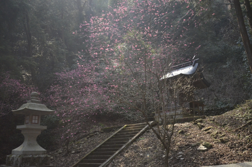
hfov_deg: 53.2
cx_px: 126
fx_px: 251
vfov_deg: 36.7
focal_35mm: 36
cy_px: 84
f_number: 4.5
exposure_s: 1/1000
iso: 2800
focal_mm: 24
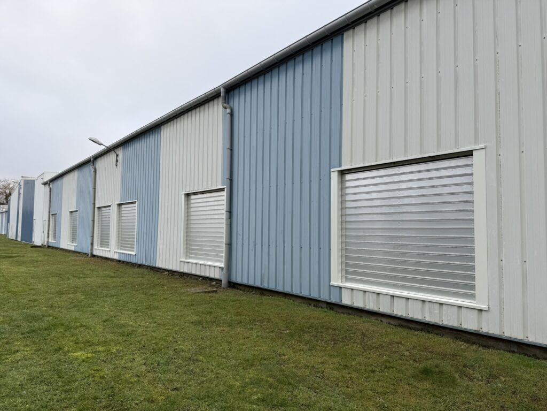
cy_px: 206
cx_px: 274
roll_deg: -0.6
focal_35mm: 24
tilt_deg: +3.5
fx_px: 379
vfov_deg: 56.8
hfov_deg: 71.6
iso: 80
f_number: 1.78
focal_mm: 6.76
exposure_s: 1/992
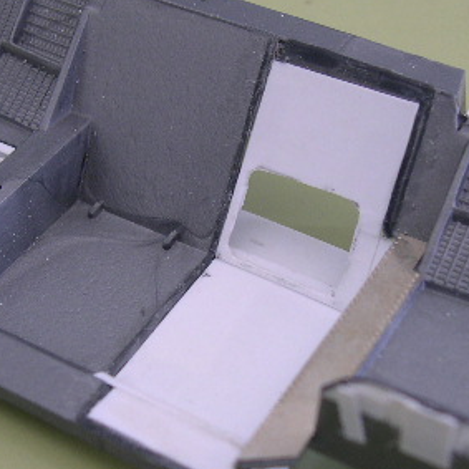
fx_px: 1165
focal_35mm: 76
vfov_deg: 22.7
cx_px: 215
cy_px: 282
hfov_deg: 22.8
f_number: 2.8
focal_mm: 8
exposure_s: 1/18.1
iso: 100
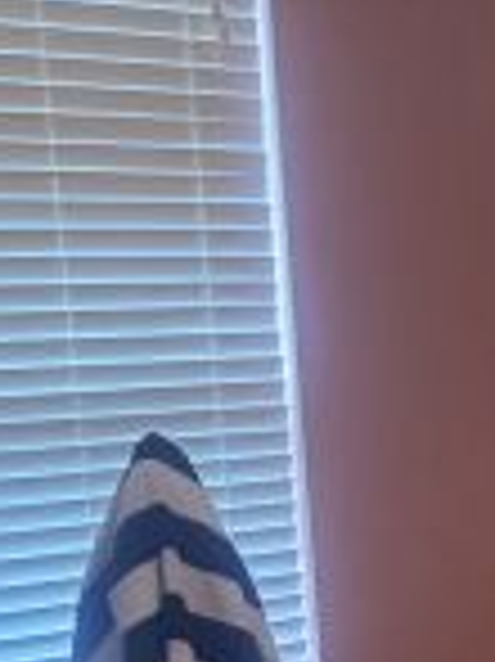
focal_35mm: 109
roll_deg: -0.9
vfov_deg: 17.1
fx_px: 2081
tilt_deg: -18.3
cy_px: 840
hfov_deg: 12.7
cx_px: 810
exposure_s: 1/60
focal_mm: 6.76
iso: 500
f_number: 1.78
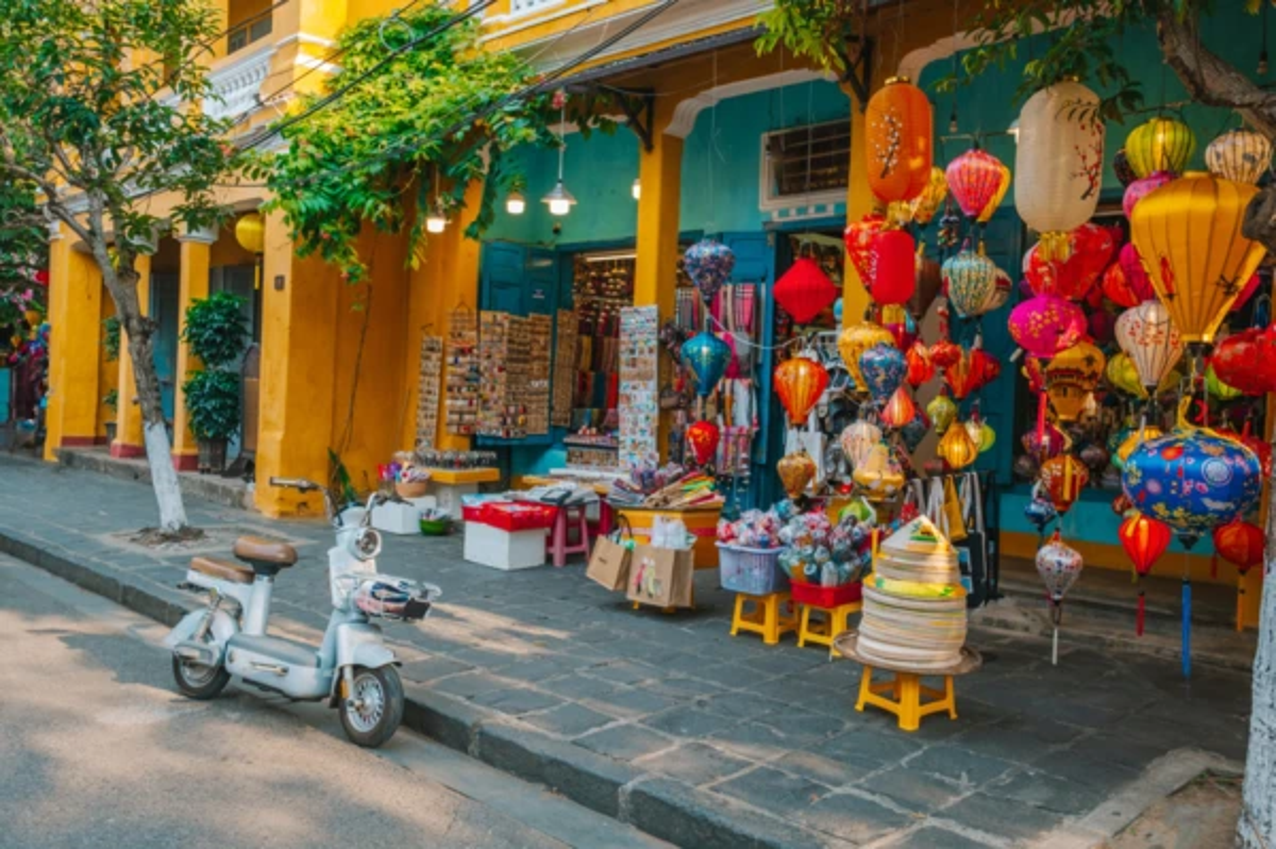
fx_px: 1062
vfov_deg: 43.5
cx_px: 638
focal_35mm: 30
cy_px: 424
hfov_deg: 62.0
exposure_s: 1/250
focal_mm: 20
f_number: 4
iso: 200
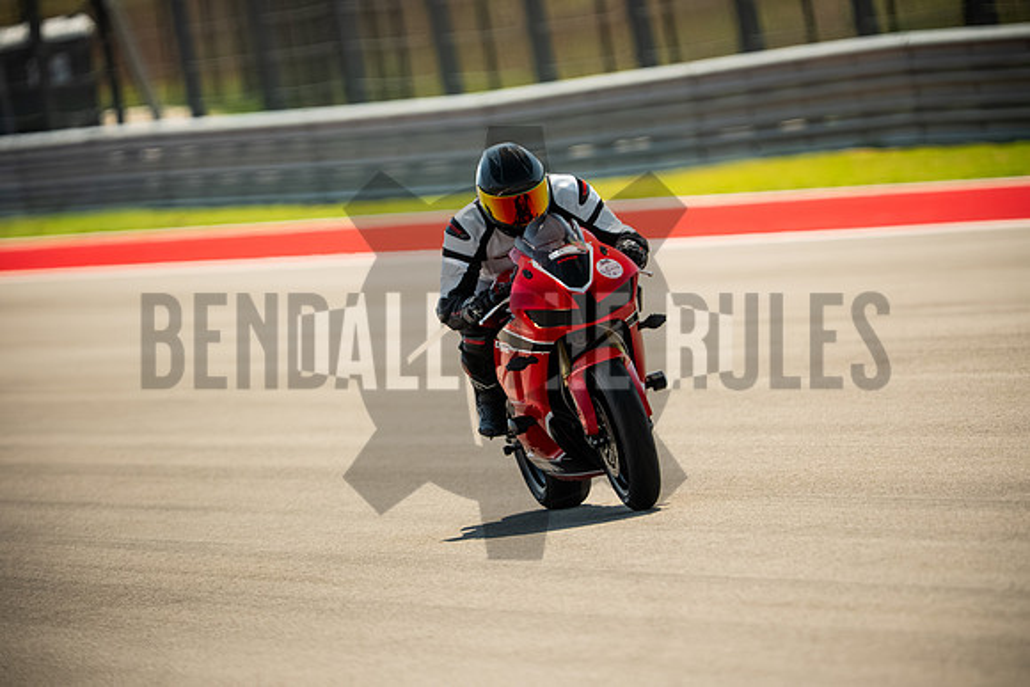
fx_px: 12019
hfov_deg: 4.9
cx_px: 515
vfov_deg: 3.3
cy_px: 344
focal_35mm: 420
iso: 1600
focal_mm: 280
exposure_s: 1/8000
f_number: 2.8
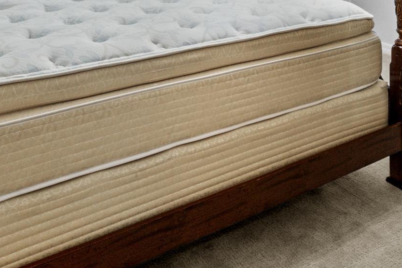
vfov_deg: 25.5
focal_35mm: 45
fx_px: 503
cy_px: -84
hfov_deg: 41.2
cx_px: 337
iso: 800
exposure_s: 1/5
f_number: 5.6
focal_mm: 10
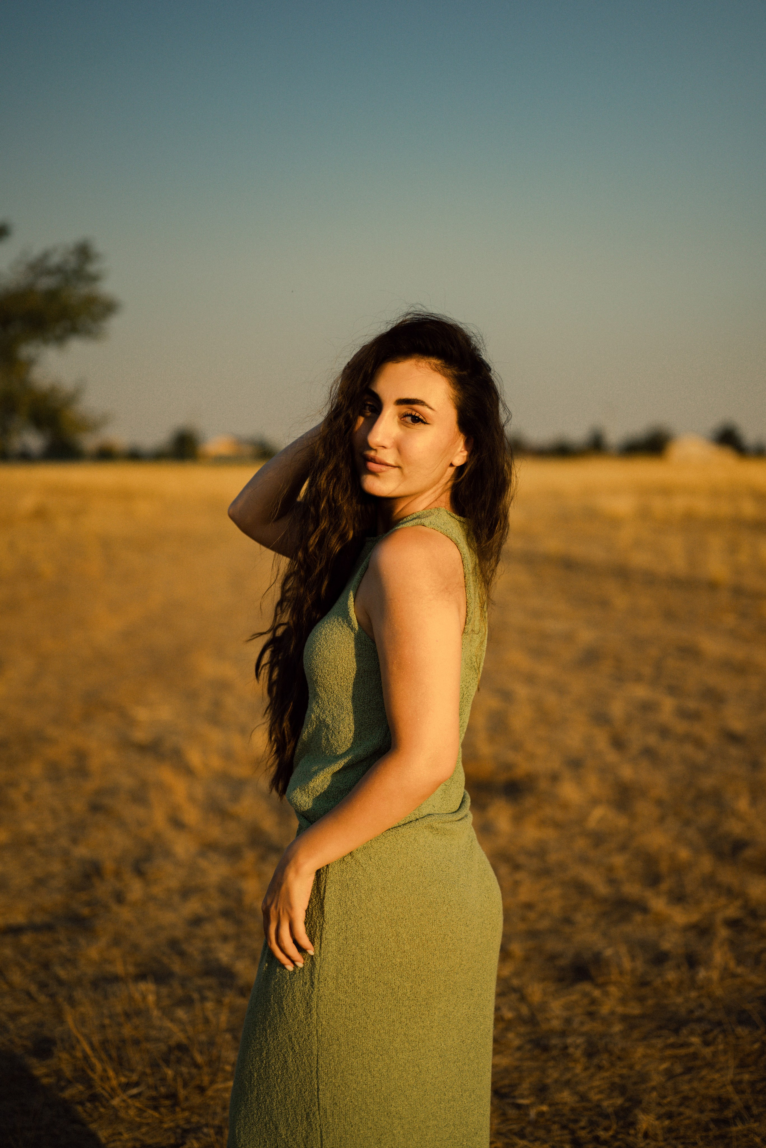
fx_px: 1594
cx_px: 383
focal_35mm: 50
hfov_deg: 27.0
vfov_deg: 39.6
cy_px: 574
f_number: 1.8
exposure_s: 1/500
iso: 100
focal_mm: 50
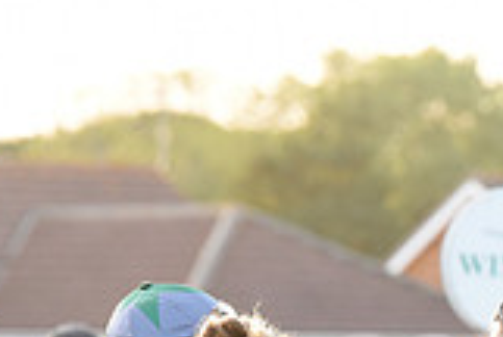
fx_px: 9323
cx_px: 734
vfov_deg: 2.1
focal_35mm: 666
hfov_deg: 3.1
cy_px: 563
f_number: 5
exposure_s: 1/640
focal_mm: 185
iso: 1250
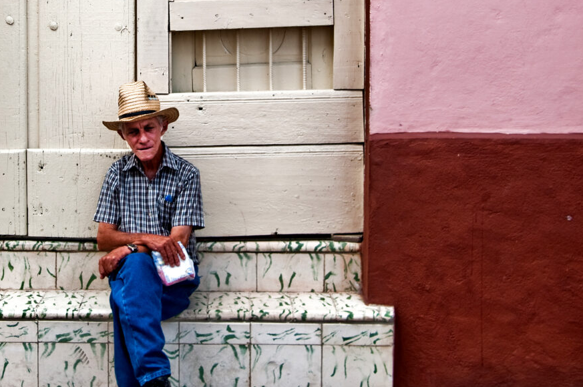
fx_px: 1435
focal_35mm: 89
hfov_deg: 22.7
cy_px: 39
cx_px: 142
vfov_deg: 15.2
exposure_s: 1/125
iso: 100
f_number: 5.6
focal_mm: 26.88
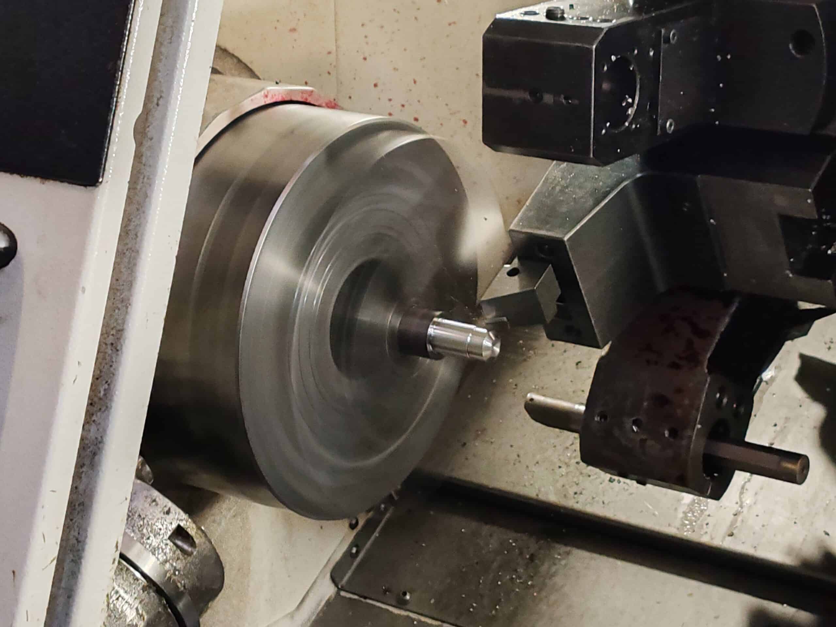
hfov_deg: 23.3
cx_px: 418
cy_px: 314
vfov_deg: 17.6
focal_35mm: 84
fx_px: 2029
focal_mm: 6.12
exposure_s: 1/50
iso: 1600
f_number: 1.9
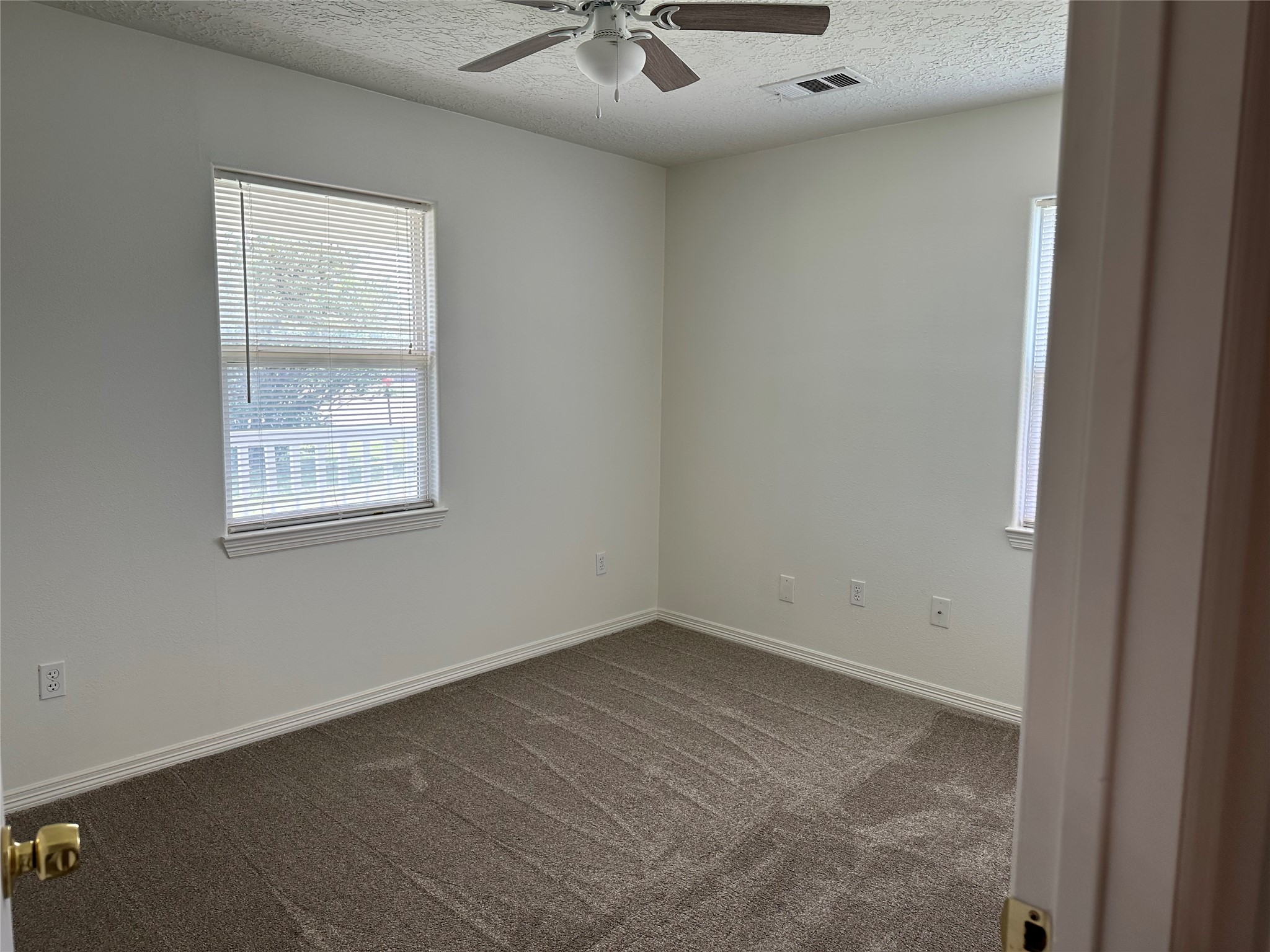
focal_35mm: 24
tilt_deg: -6.7
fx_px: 881
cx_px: 635
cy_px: 476
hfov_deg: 71.6
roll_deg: -0.6
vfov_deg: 56.8
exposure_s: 1/144
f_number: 1.78
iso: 80
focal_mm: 6.86
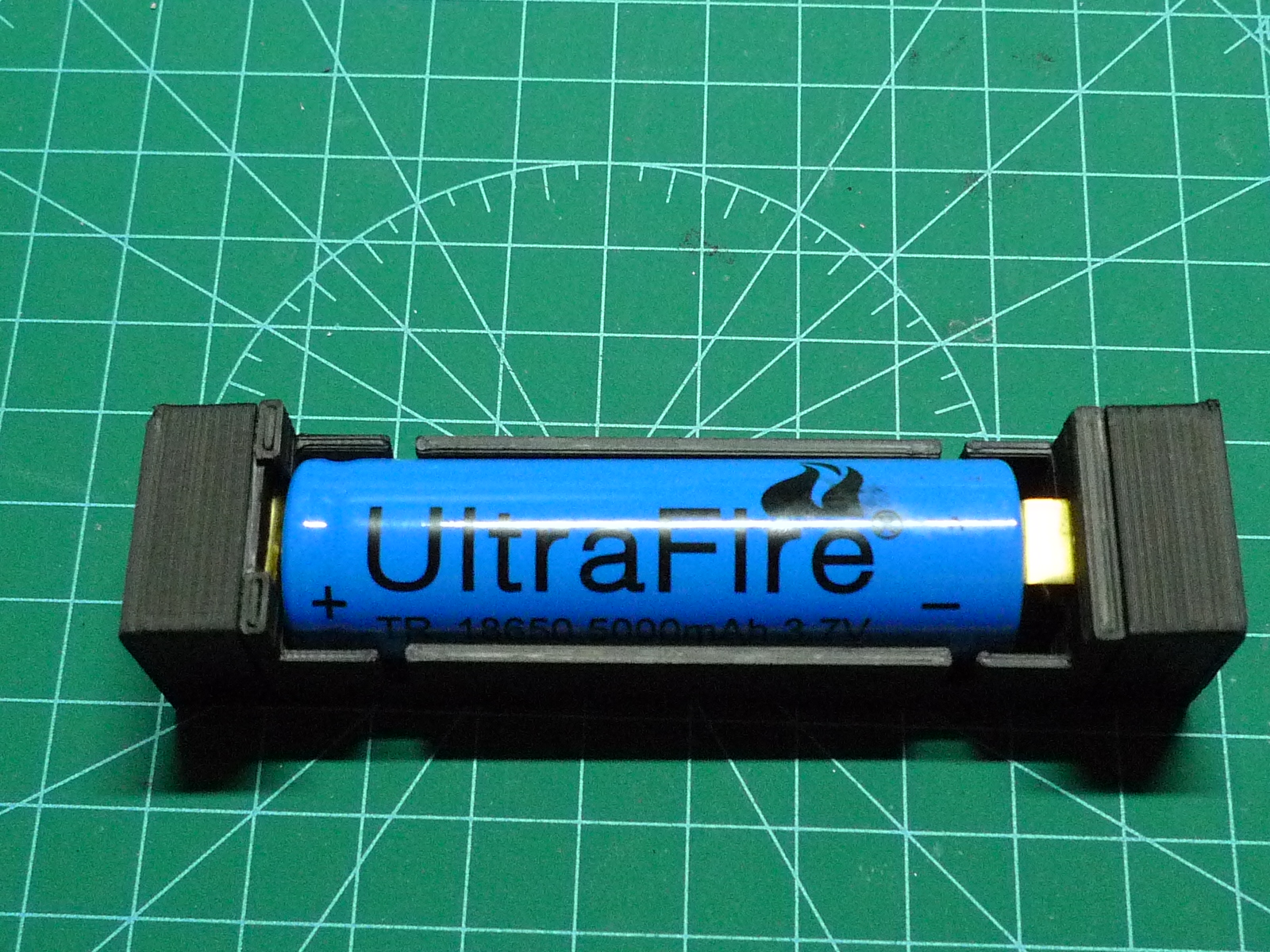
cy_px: 476
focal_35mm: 50
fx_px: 1834
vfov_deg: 29.1
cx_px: 635
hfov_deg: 38.2
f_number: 2.5
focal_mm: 5.9
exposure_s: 1/160
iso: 800
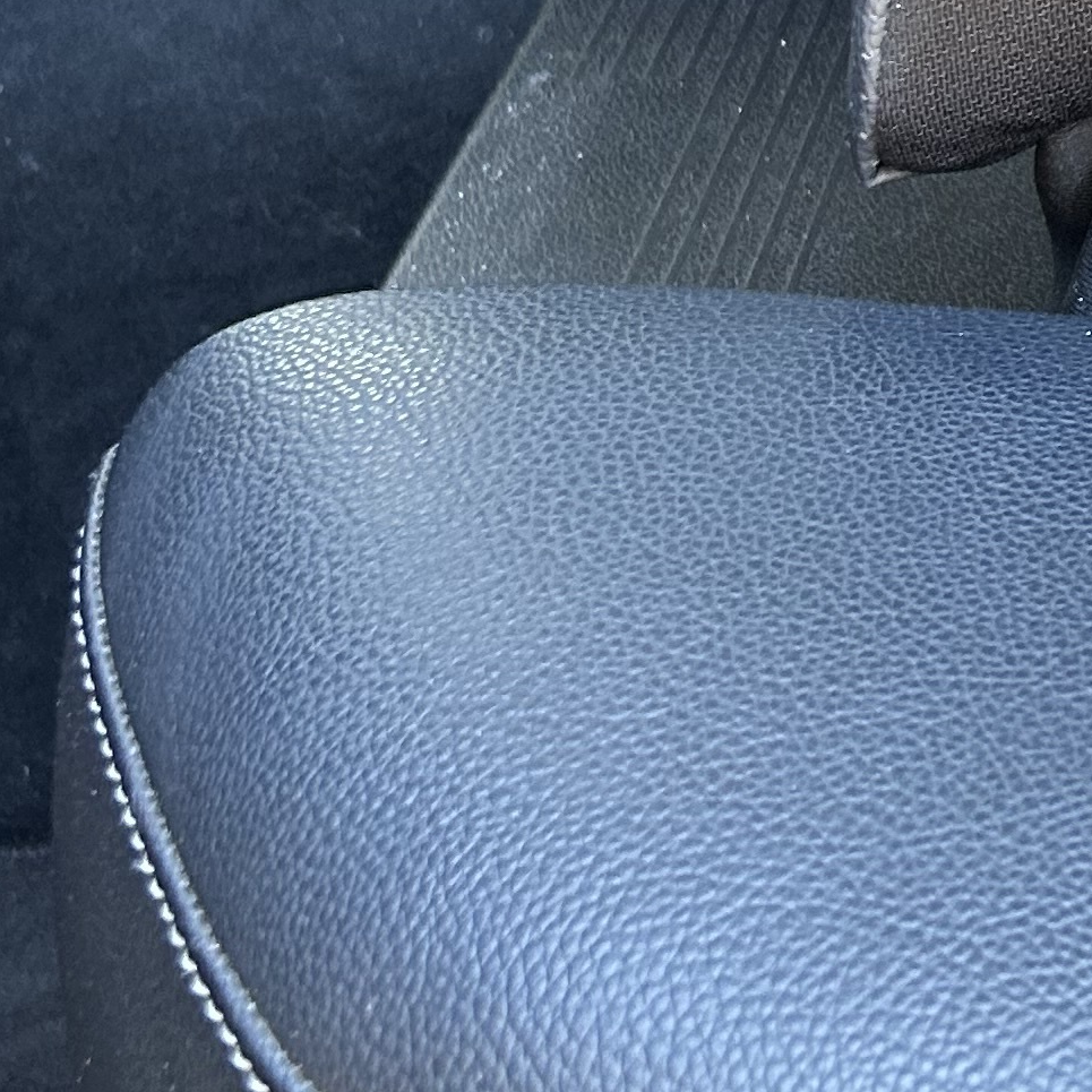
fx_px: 3426
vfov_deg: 16.8
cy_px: -428
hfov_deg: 16.9
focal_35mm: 96
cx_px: 1487
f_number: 1.5
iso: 200
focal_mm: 5.7
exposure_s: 1/60
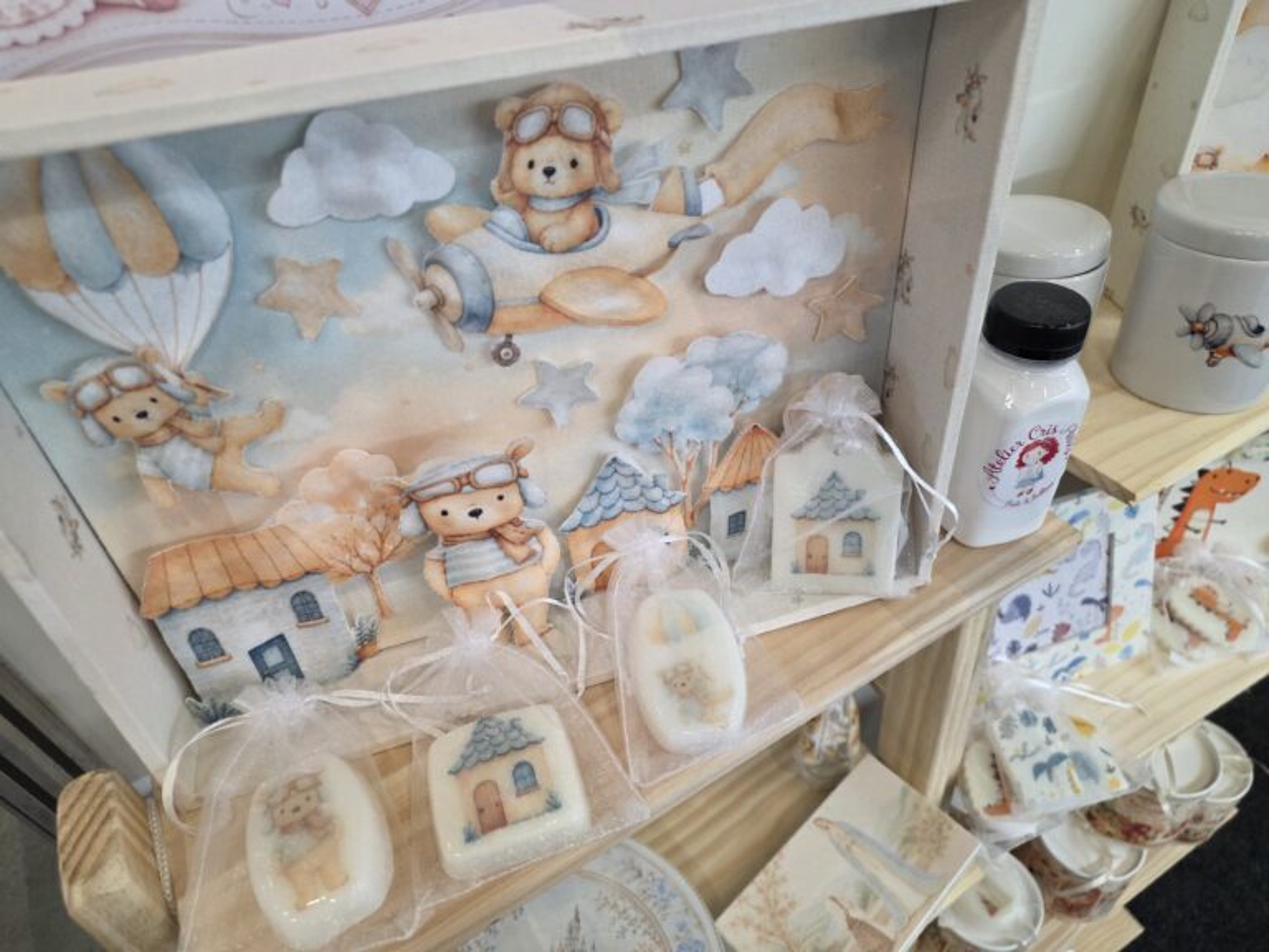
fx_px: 843
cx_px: 634
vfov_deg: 58.9
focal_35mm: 23
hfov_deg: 73.9
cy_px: 476
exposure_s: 1/120
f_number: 1.7
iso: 250
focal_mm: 6.25
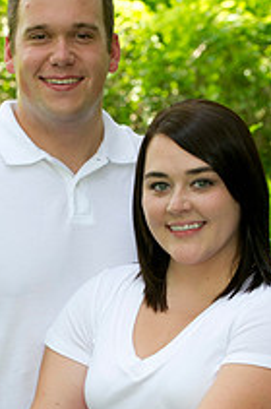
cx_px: 88
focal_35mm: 203
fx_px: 2300
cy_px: 310
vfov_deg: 10.1
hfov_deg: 6.7
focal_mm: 95
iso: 400
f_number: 5
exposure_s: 1/125
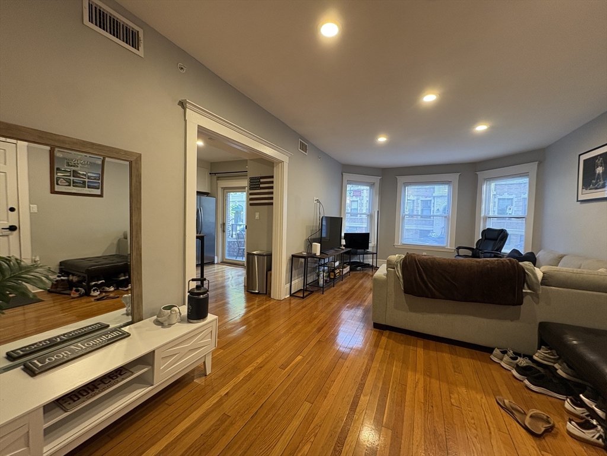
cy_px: 228
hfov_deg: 102.1
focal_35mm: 14
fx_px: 245
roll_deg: -1.2
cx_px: 304
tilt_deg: -3.3
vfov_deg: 85.7
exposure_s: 1/60
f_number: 2.2
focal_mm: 2.22
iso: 160
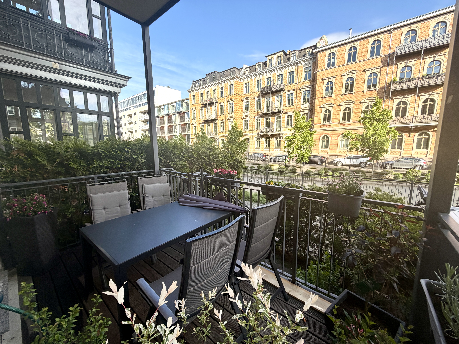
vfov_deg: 85.7
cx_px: 230
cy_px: 172
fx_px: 186
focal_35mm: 14
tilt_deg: -7.8
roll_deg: -0.8
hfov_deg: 102.1
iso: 40
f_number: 2.2
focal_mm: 2.22
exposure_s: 1/651
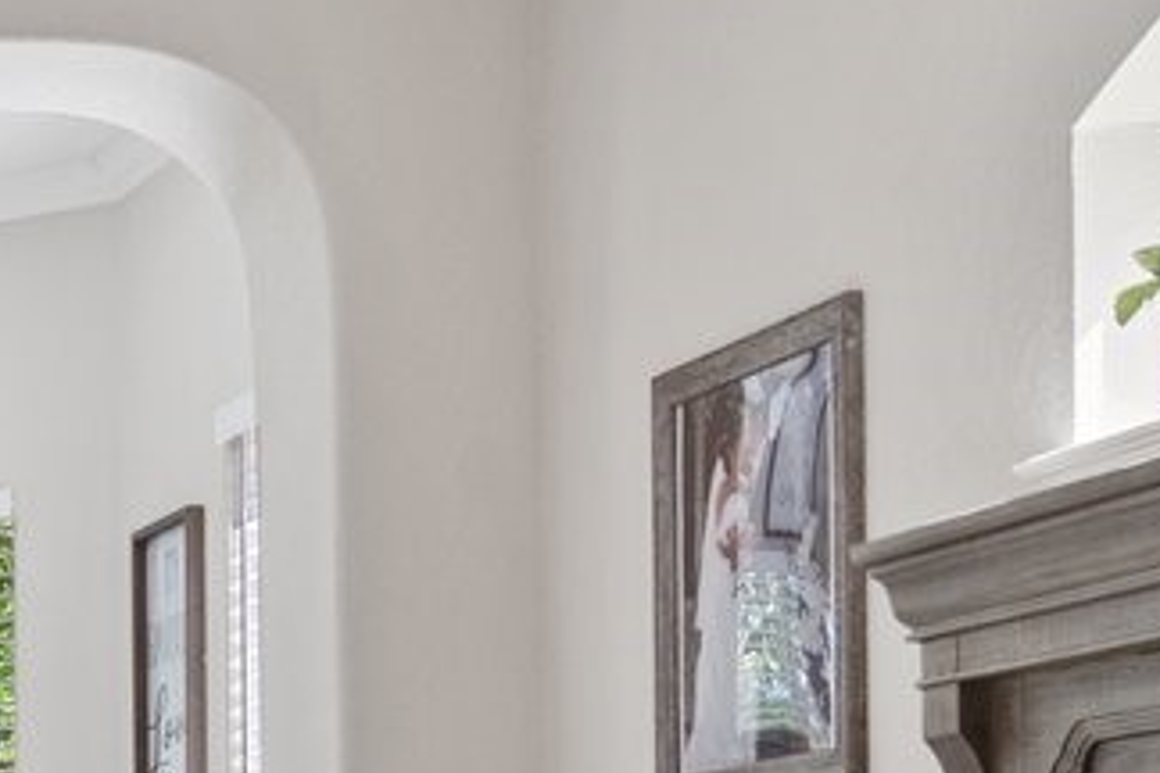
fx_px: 3254
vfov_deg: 13.0
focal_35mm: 101
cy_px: 1083
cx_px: -877
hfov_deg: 17.0
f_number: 9
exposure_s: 1/8
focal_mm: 16
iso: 320
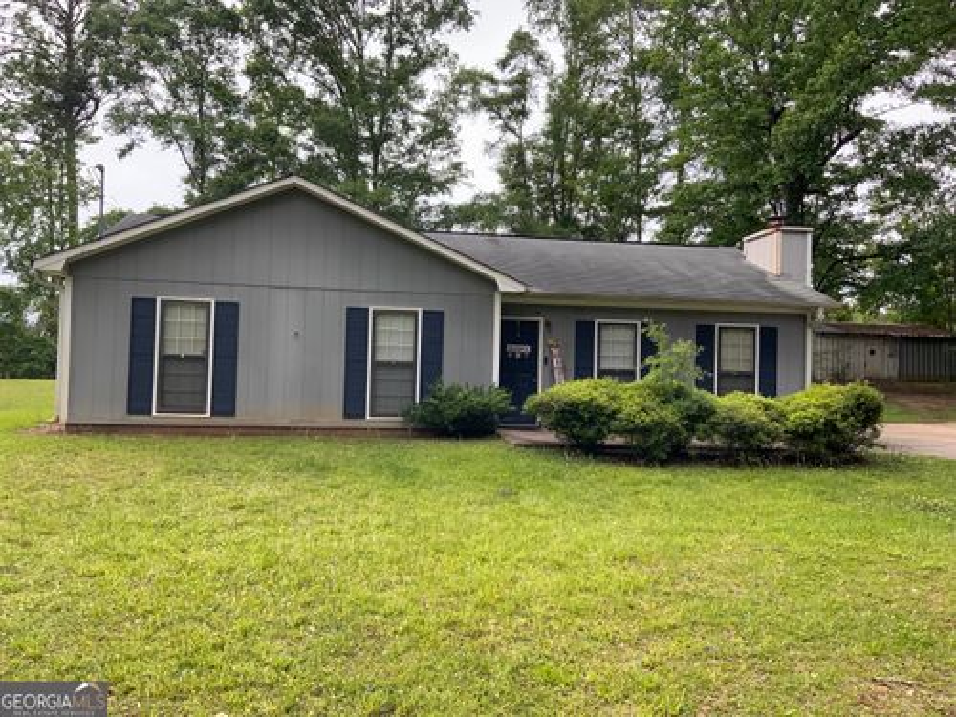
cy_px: 358
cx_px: 478
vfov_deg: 48.2
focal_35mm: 29
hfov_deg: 61.7
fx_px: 801
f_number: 1.8
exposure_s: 1/240
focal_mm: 3
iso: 16
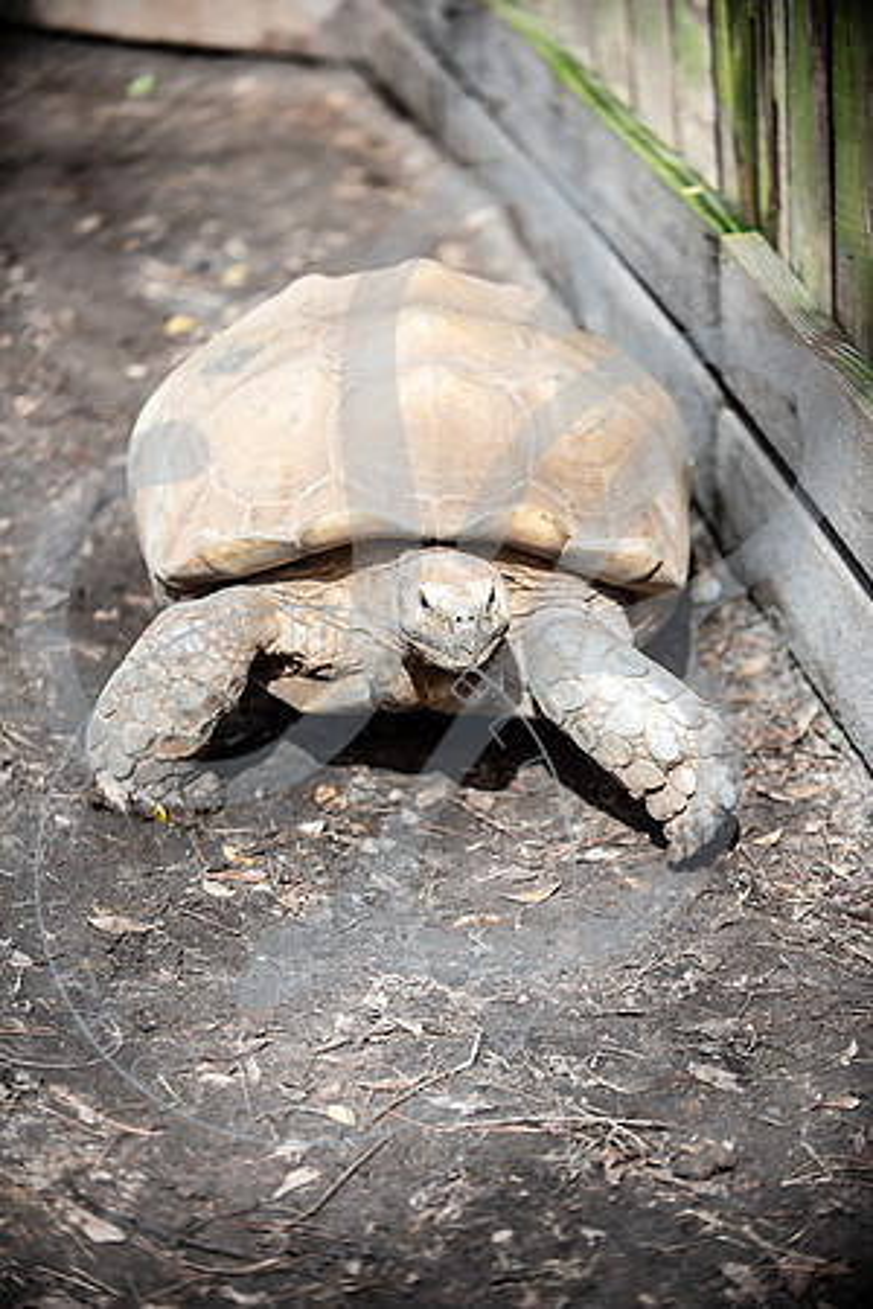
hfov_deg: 12.5
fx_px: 4001
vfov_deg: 18.6
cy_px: 654
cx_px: 436
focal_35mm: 110
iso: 200
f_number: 2.8
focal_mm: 110
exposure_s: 1/1600
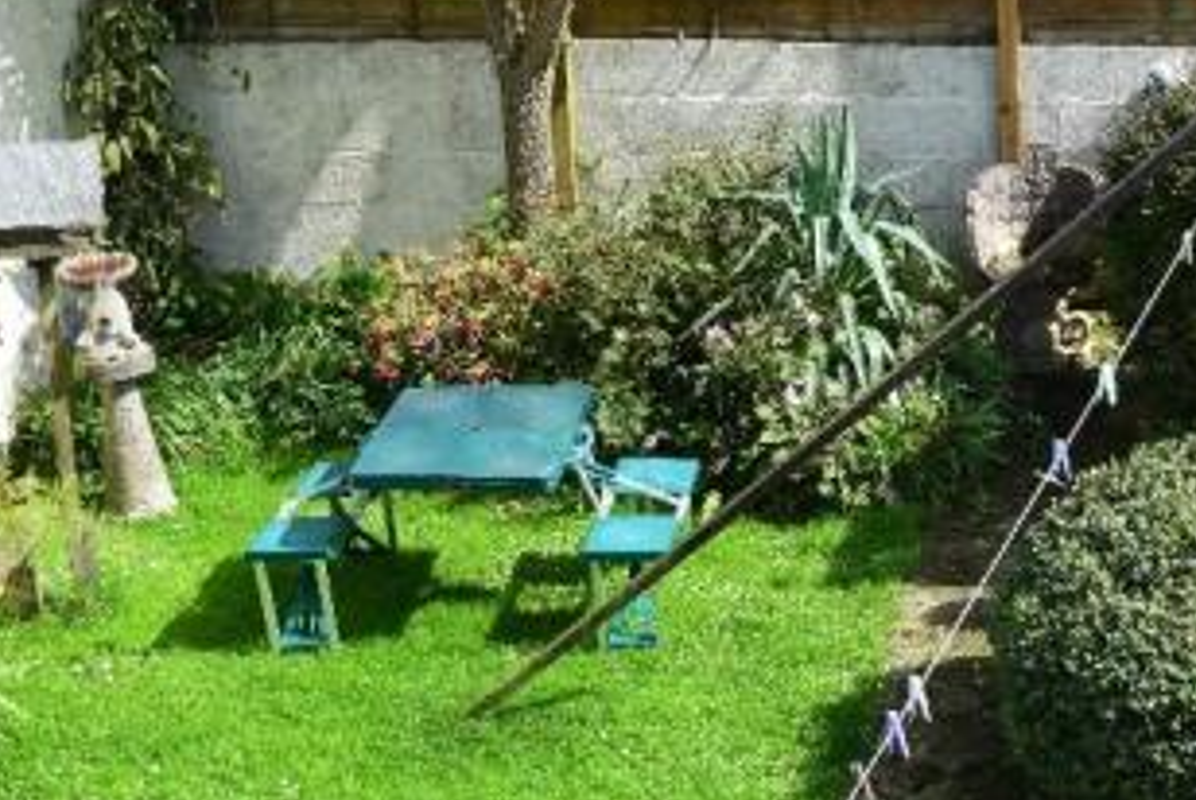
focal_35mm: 86
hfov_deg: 22.5
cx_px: 1260
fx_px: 2862
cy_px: 608
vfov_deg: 15.8
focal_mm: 27
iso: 400
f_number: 10
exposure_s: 1/320
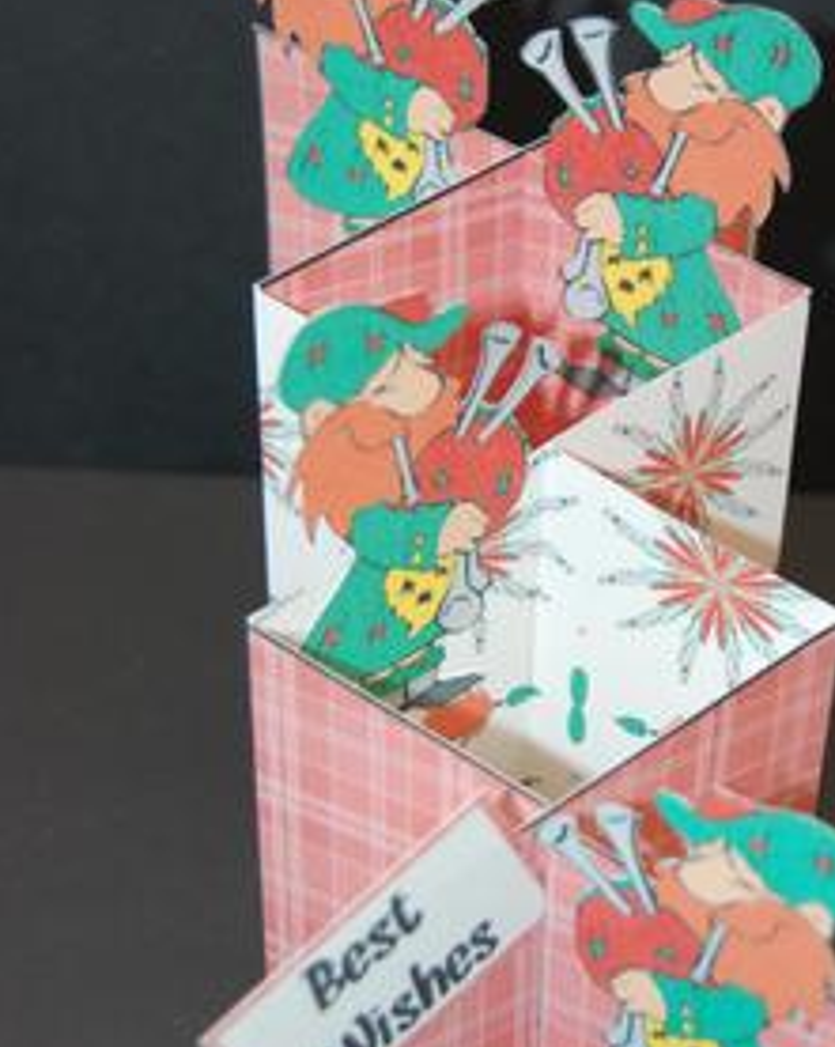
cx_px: 527
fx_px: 2189
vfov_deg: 26.9
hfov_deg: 21.5
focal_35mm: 71
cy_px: 558
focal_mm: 31
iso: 400
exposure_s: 1/60
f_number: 4.5
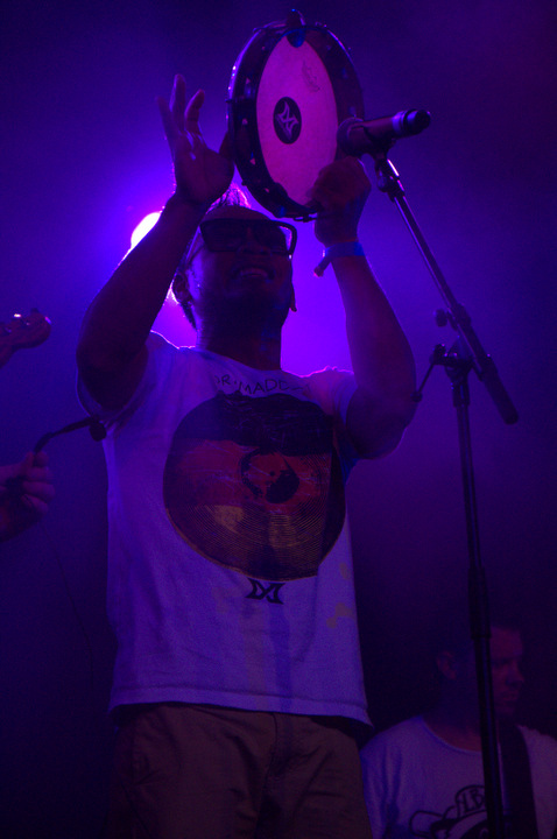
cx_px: 278
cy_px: 420
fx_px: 3666
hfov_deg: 8.7
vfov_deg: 13.1
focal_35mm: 158
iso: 4000
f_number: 5.6
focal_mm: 105
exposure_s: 1/500
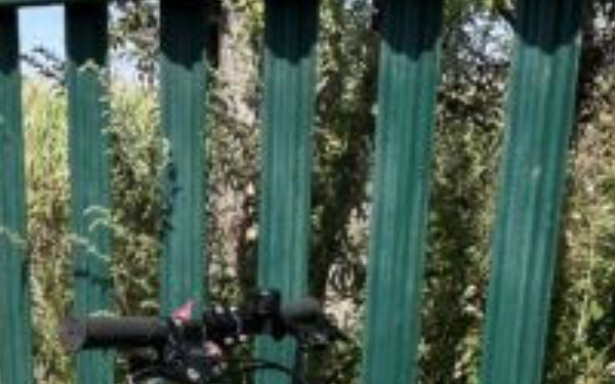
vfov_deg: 18.0
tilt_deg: -18.6
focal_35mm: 66
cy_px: 538
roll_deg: +1.5
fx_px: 1106
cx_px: 148
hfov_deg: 30.5
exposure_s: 1/1923
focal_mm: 5.1
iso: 50
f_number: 1.6
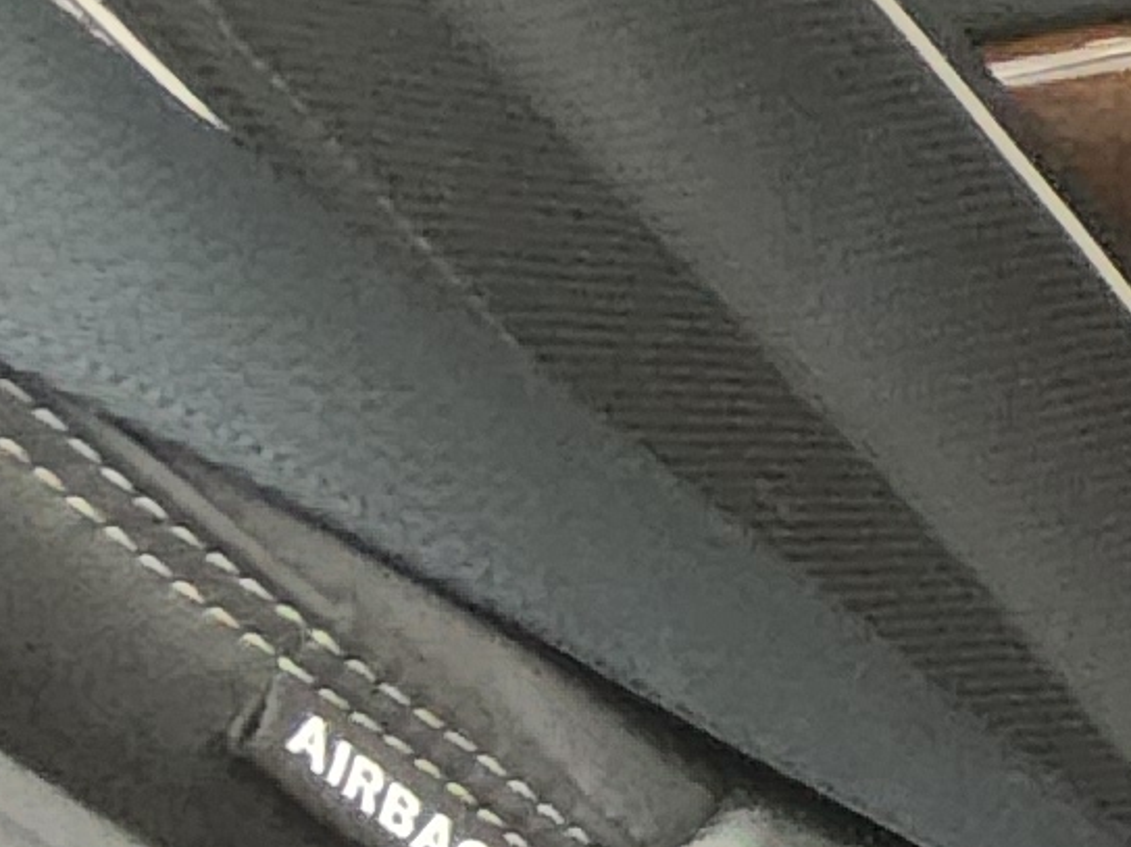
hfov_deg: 8.4
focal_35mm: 190
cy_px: 204
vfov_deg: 7.8
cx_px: 3589
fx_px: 6206
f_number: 2
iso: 640
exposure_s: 1/120
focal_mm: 3.08
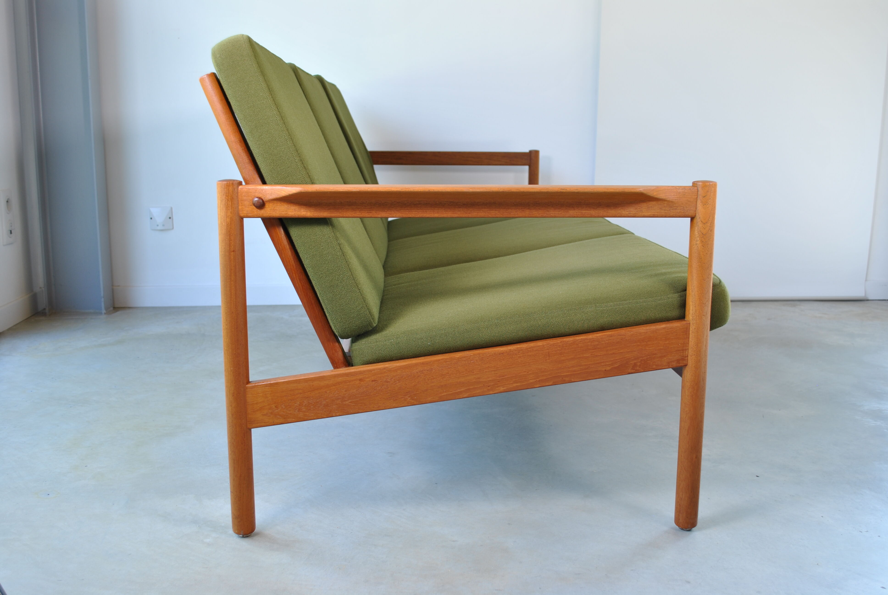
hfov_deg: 53.1
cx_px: 444
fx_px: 889
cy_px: 298
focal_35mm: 36
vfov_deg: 37.0
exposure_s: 1/25
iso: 100
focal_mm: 24
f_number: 5.6
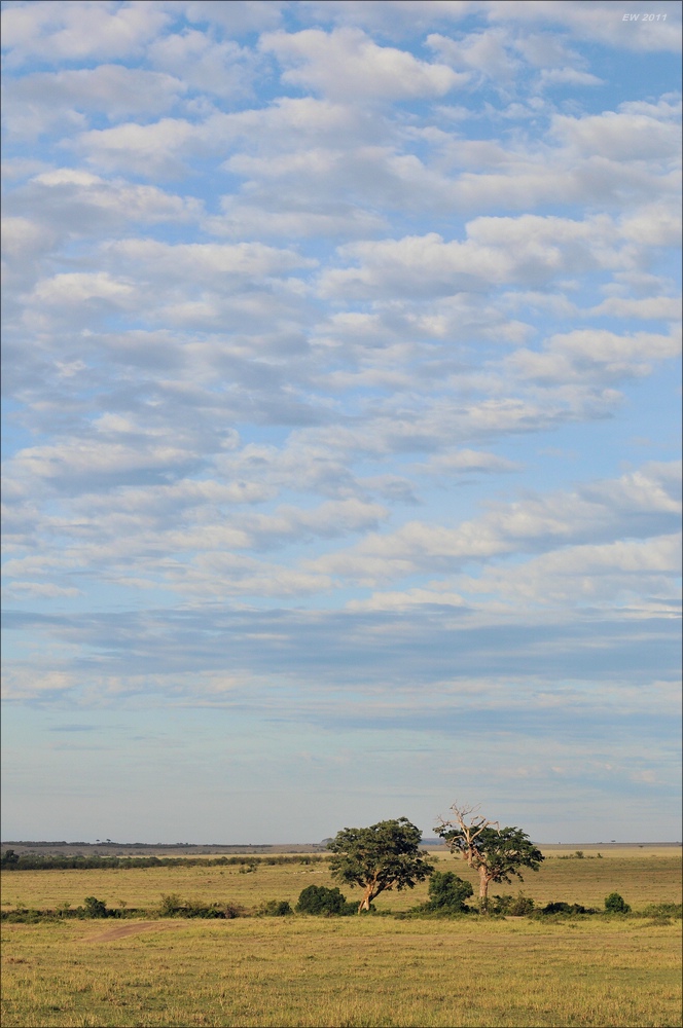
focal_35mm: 105
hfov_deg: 13.0
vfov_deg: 19.5
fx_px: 2996
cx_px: 342
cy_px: 514
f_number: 5.6
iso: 320
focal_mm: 70
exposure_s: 1/2000
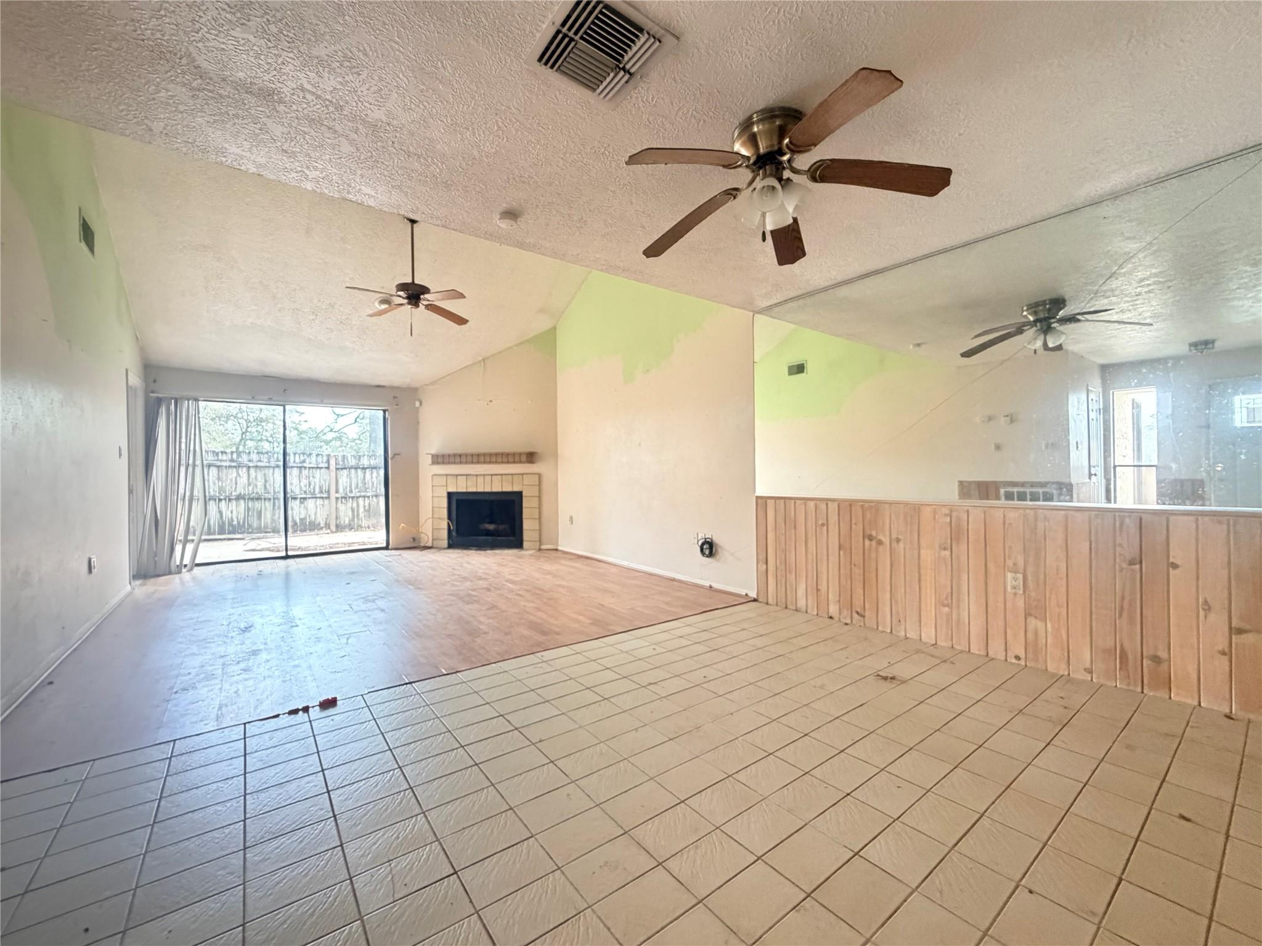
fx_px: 510
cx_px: 631
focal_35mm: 14
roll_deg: +0.7
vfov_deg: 85.7
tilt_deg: +0.1
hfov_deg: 102.1
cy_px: 473
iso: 500
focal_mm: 2.22
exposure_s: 1/60
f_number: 2.2
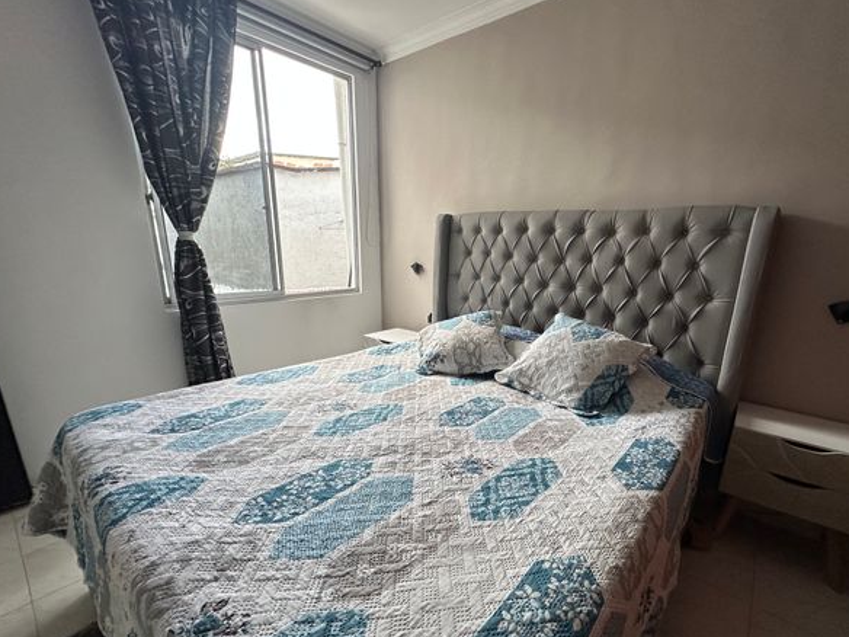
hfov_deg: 94.1
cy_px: 356
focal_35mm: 16
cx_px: 470
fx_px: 392
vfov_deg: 77.8
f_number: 2.2
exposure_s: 1/120
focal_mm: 2.22
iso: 160
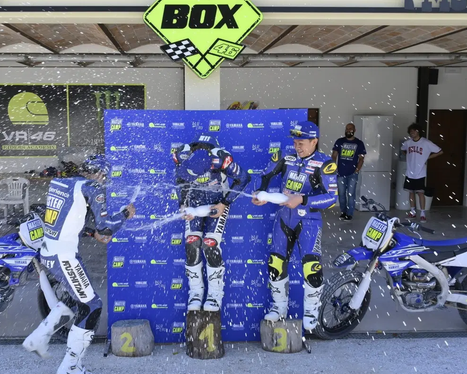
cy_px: 188
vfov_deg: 36.5
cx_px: 204
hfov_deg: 44.7
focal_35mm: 41
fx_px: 567
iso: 400
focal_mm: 36
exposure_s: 1/250
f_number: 11
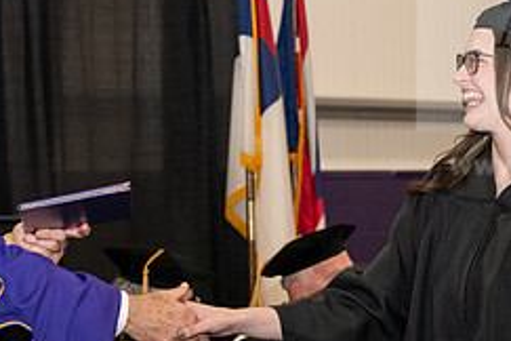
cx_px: 353
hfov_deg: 12.3
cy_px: 209
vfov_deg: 8.2
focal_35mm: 167
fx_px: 2370
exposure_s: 1/200
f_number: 5.6
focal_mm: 70
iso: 2500
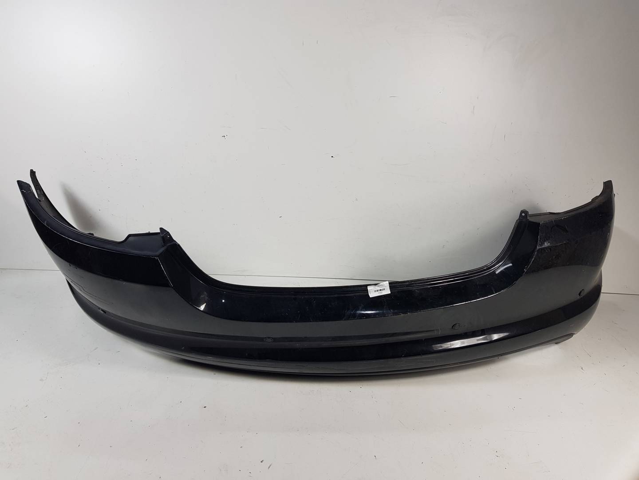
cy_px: 240
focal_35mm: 26
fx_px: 480
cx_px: 320
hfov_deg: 67.3
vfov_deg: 53.1
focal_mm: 4.2
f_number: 1.7
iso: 40
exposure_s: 1/106
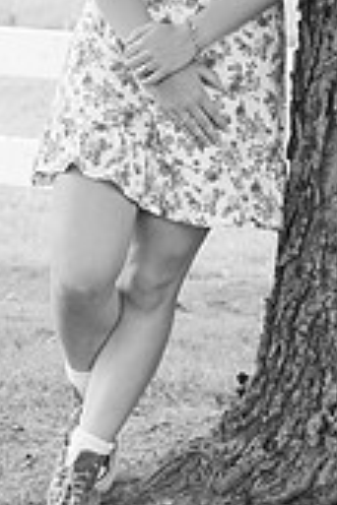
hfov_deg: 5.8
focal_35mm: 237
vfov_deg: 8.7
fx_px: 3328
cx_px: 204
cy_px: 97
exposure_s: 1/250
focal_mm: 90
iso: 400
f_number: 5.6
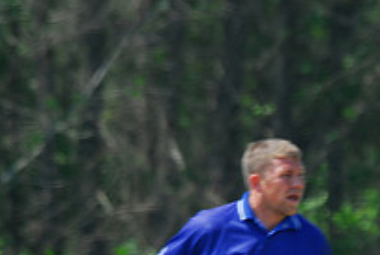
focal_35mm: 1455
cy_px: 255
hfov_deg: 1.4
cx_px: 283
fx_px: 15380
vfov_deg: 0.9
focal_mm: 340
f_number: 5.3
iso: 140
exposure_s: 1/125
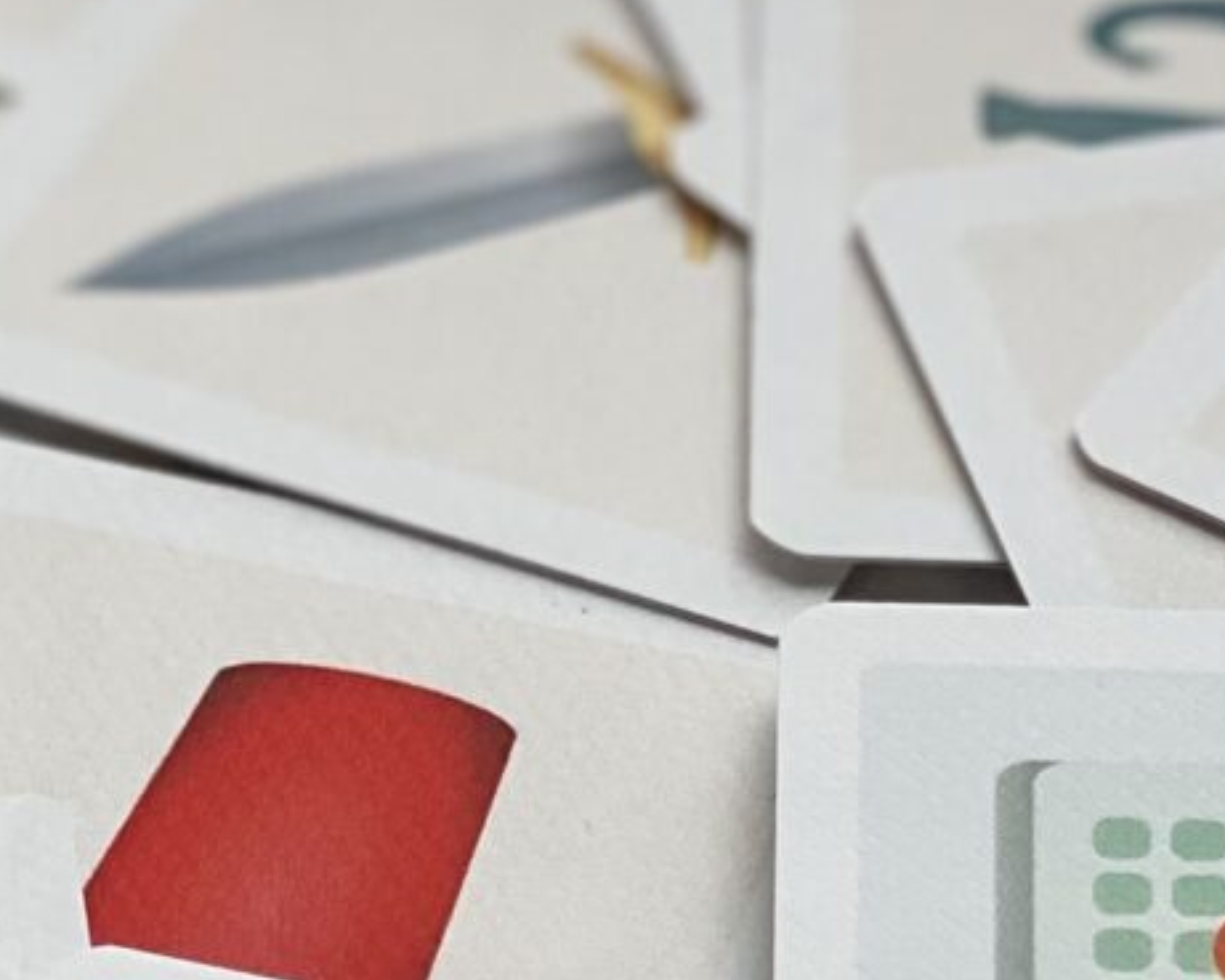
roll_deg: +2.0
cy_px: 50
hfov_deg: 6.9
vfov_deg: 5.5
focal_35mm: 282
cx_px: 752
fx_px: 10226
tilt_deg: -38.8
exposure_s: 1/122
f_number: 2
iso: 25
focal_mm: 6
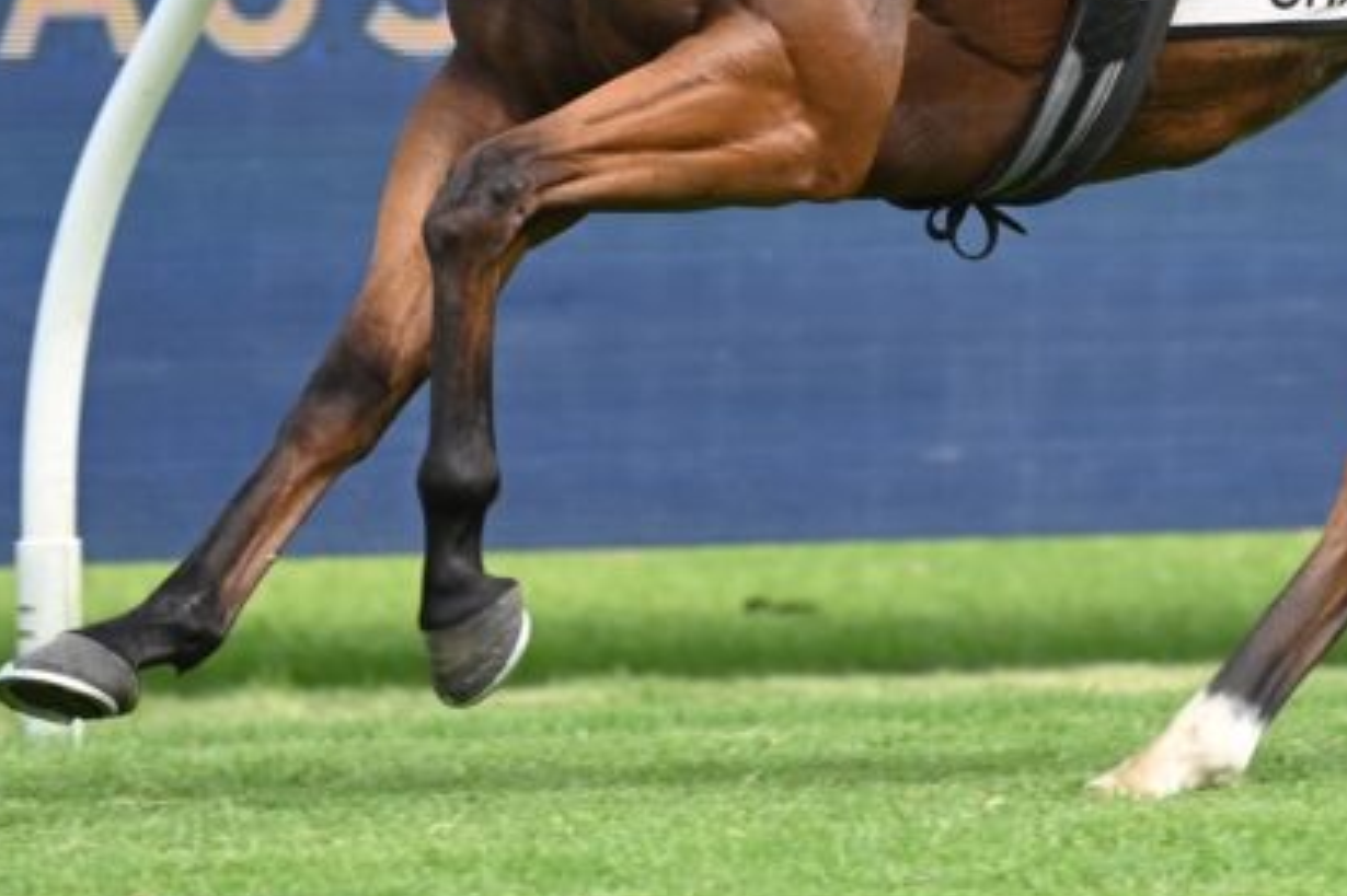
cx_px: 1114
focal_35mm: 700
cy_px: -192
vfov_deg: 2.0
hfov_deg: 2.9
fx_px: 26180
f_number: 5.6
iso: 900
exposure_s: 1/1600
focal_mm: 280
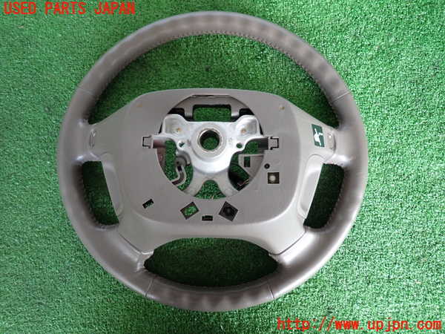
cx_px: 222
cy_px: 167
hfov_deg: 69.4
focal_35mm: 25
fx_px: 321
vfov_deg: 54.9
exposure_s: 1/50
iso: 200
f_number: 2
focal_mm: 4.5
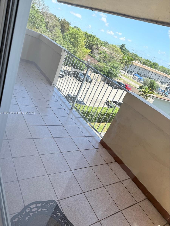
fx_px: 157
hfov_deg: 56.8
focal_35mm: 24
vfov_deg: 71.6
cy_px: 113
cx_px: 85
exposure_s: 1/2370
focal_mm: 6.76
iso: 80
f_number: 1.78
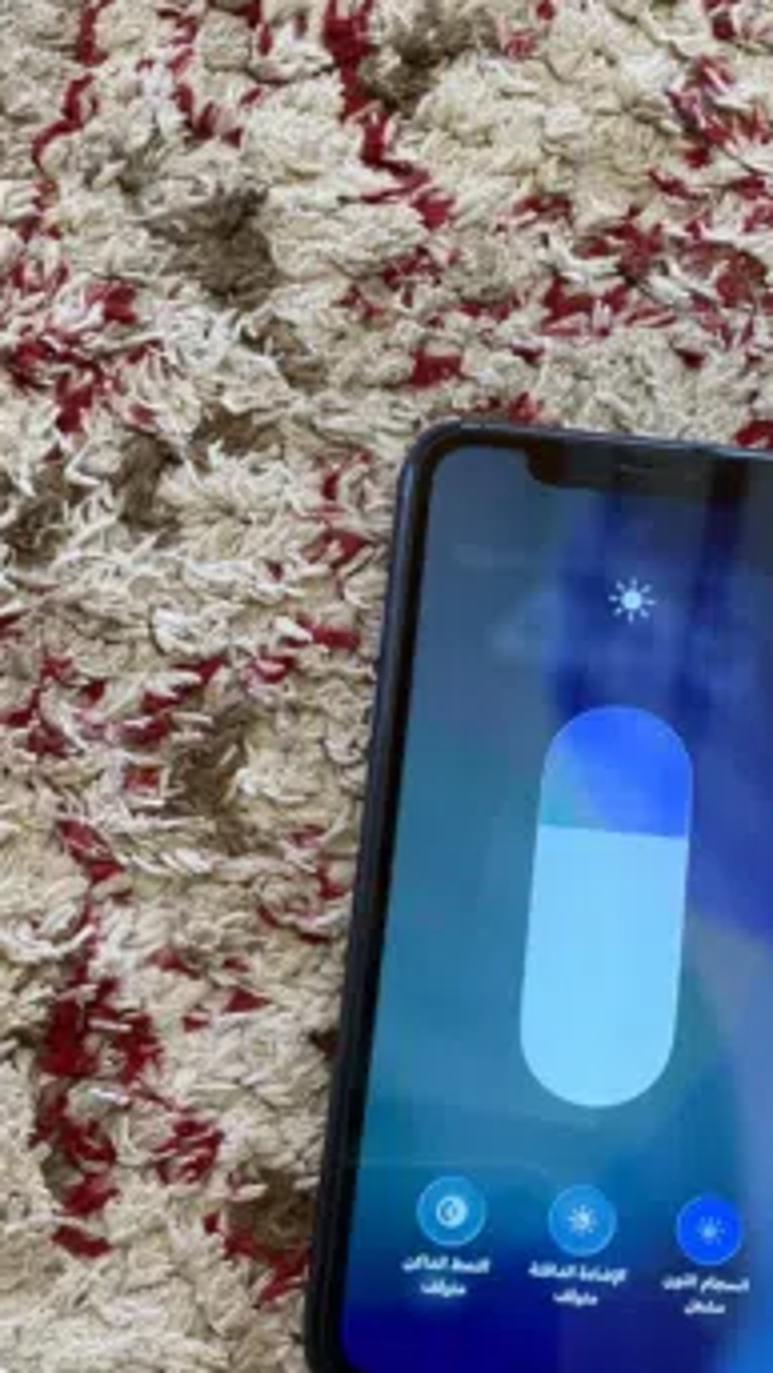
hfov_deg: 26.5
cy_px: 891
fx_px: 1603
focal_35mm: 44
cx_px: 637
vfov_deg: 45.8
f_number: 1.8
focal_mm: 4.25
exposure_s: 1/60
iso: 125
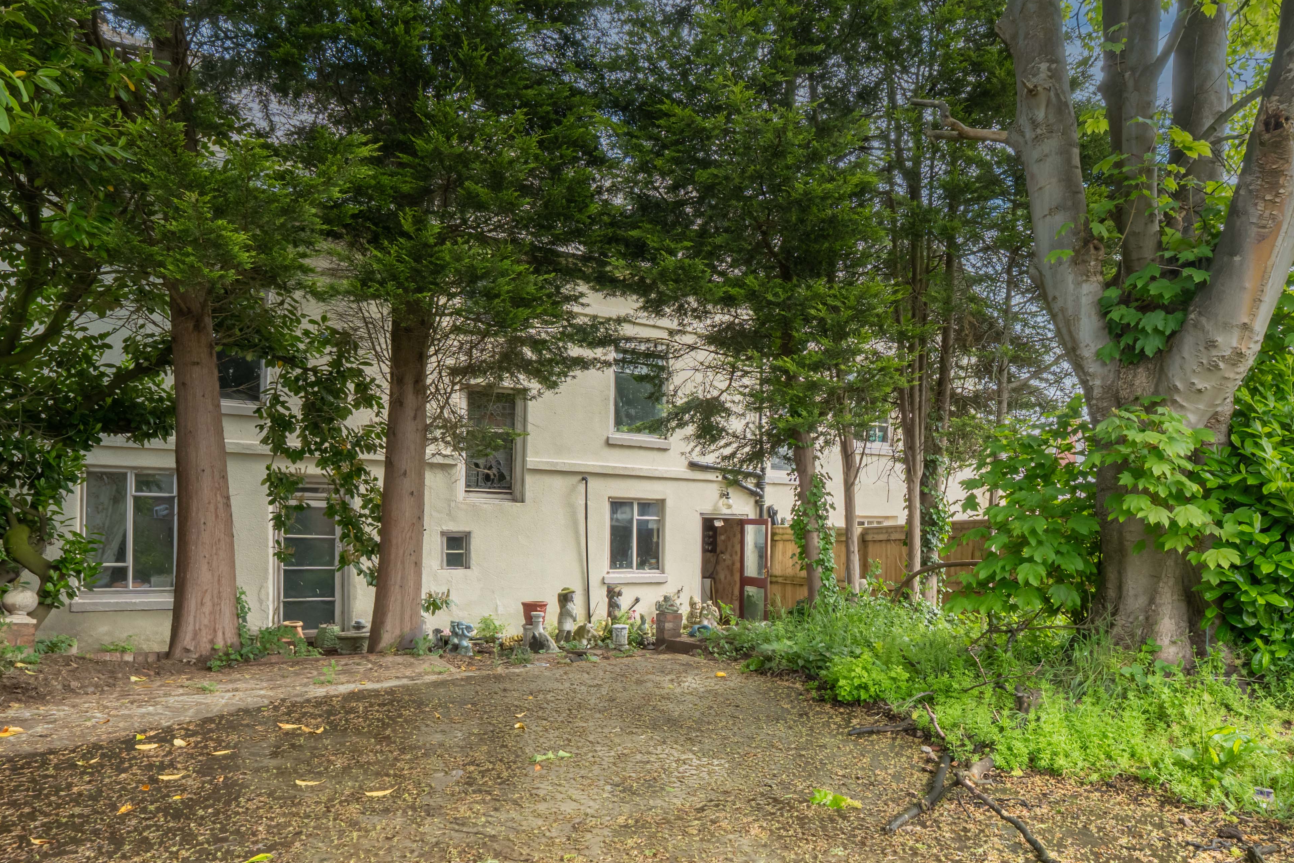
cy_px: 536
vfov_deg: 50.5
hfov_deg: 70.7
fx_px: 906
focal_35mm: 25
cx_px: 743
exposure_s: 1/160
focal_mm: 10.5
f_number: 9
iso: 250
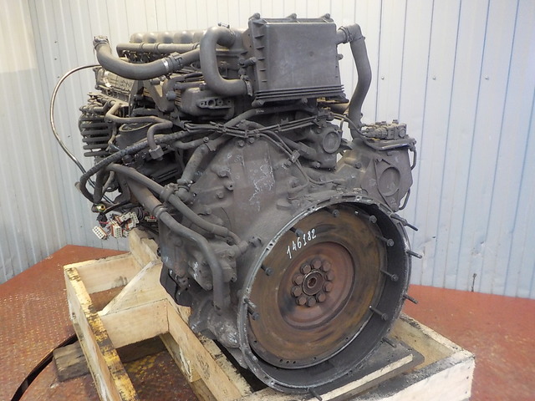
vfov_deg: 46.8
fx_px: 464
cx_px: 268
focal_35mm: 30
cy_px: 200
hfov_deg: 60.0
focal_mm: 4.1
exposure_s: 1/25
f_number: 3.3
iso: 400
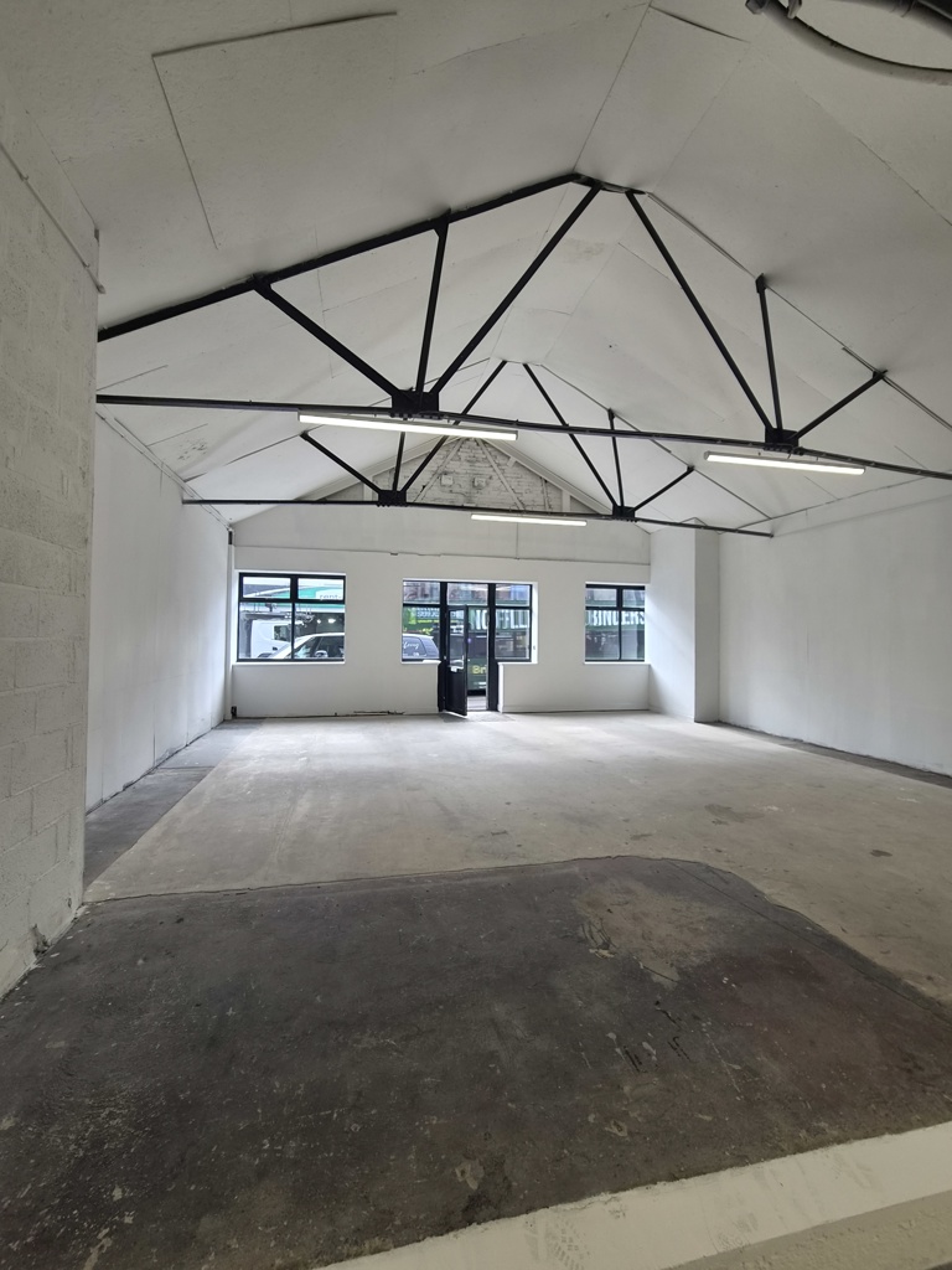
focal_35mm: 13
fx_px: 477
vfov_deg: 106.2
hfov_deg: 89.9
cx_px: 476
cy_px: 635
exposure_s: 1/100
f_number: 2.2
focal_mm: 2.2
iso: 50
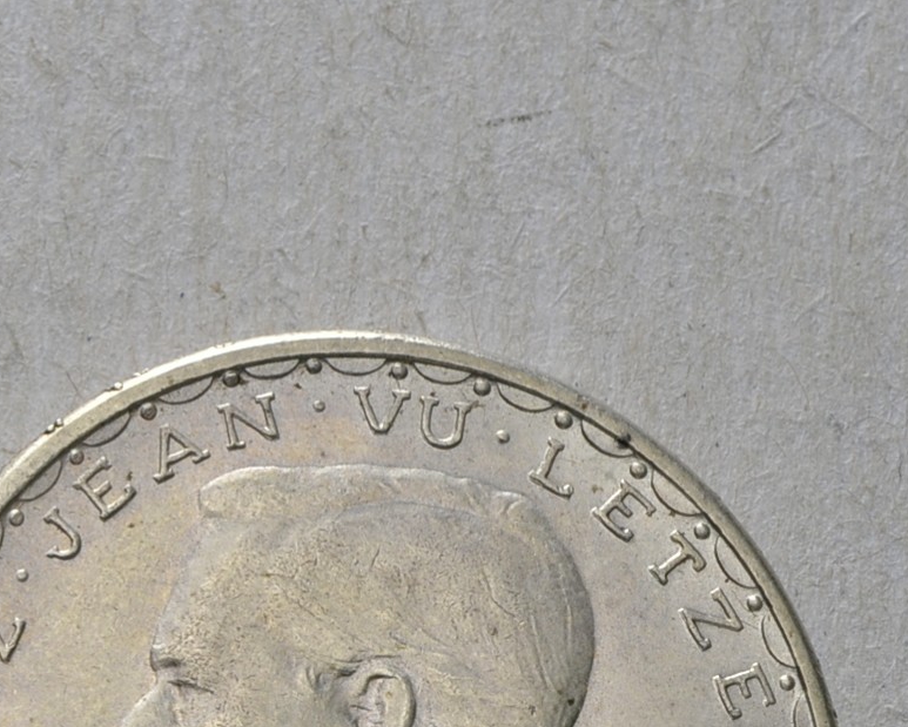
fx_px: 5054
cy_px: 786
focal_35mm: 188
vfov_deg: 8.2
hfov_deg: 9.9
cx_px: -459
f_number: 14
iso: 400
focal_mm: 42
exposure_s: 1/200
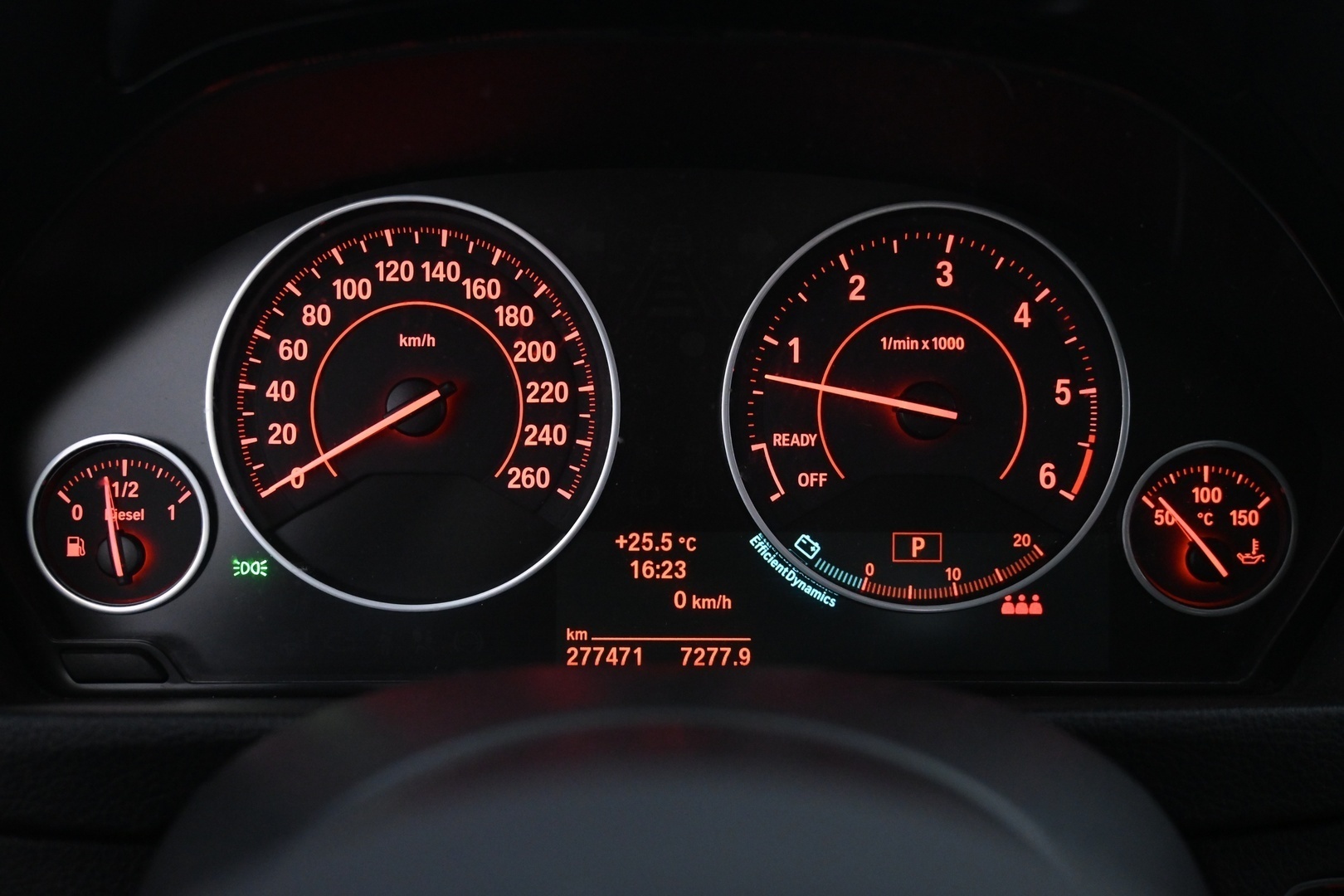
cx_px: 672
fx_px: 1232
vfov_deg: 40.0
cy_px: 448
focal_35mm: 33
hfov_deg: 57.2
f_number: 4
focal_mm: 22
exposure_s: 1/40
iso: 2800
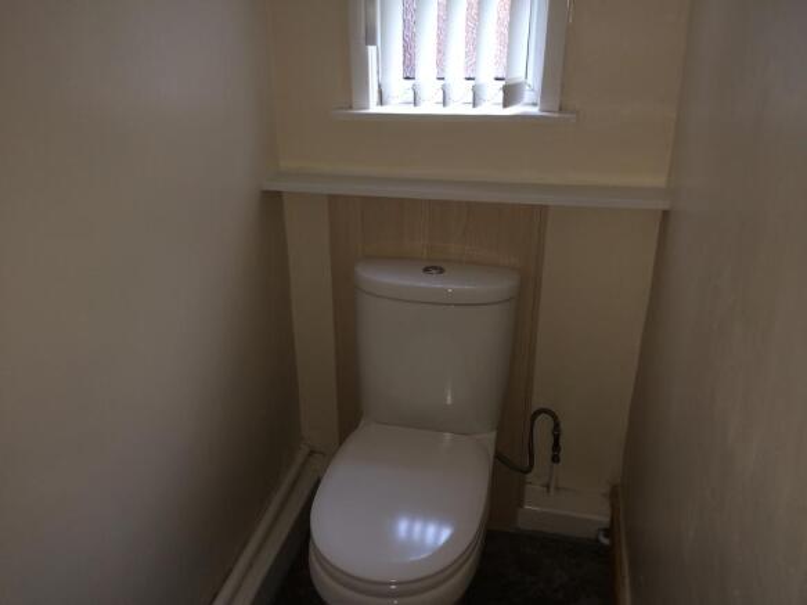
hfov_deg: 60.0
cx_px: 404
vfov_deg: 46.8
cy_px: 302
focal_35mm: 30
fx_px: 699
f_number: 2.2
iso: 50
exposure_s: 1/30
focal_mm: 4.12
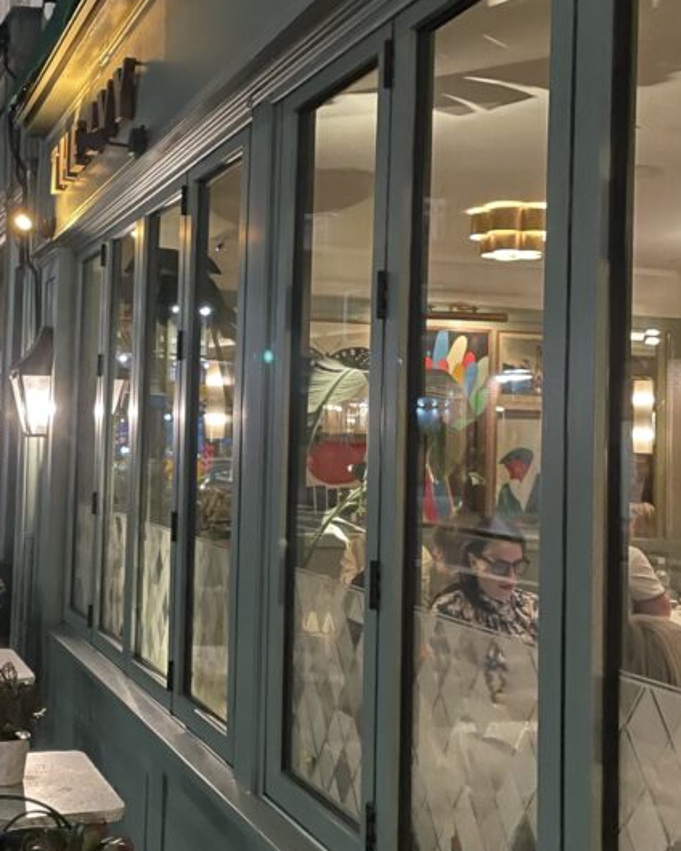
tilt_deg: +2.7
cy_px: 387
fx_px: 1234
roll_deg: -2.2
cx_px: 162
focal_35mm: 49
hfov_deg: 30.3
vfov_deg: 38.0
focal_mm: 4.2
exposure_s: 1/23
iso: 1000
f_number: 1.6
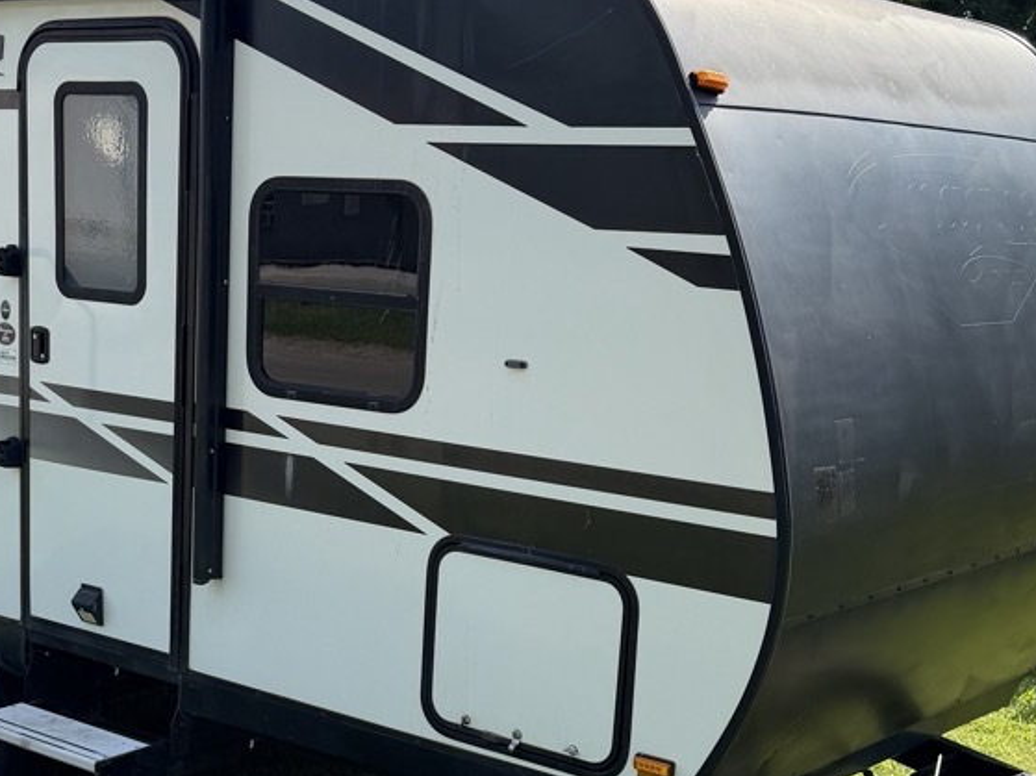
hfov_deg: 42.5
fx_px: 1317
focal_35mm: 44
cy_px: 576
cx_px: 360
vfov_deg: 32.3
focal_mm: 6.76
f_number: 1.78
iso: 100
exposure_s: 1/3584
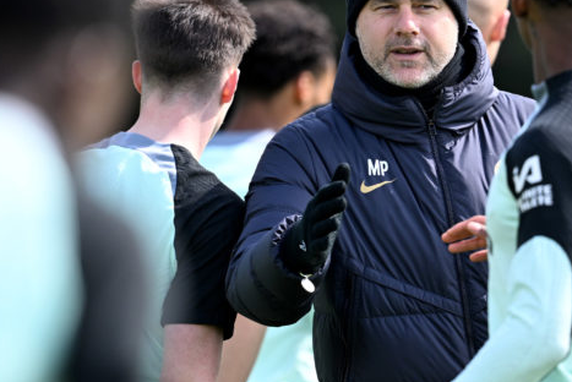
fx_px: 13943
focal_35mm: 877
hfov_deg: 2.4
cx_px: 385
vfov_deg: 1.6
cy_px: 168
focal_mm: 400
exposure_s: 1/3200
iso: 640
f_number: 2.8
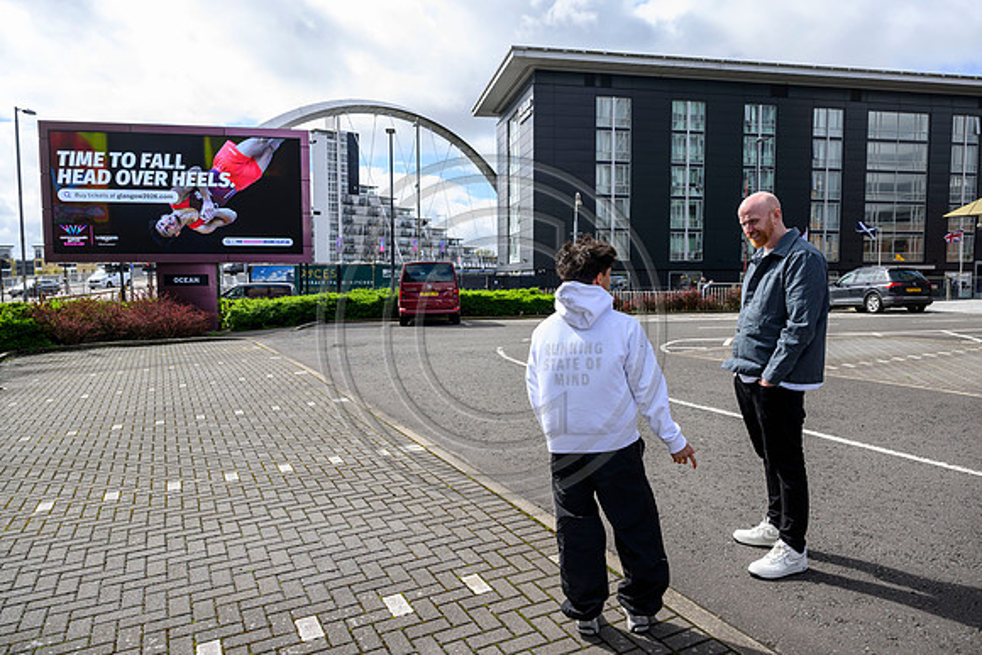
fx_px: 655
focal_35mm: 24
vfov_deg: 53.2
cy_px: 328
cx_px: 491
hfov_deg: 73.7
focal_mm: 24
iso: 500
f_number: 6.3
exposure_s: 1/1000
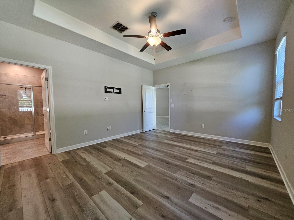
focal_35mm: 13
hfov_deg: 106.2
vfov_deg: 89.9
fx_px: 110
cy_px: 110
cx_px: 147
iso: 320
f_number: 2.2
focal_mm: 1.74
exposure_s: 1/60
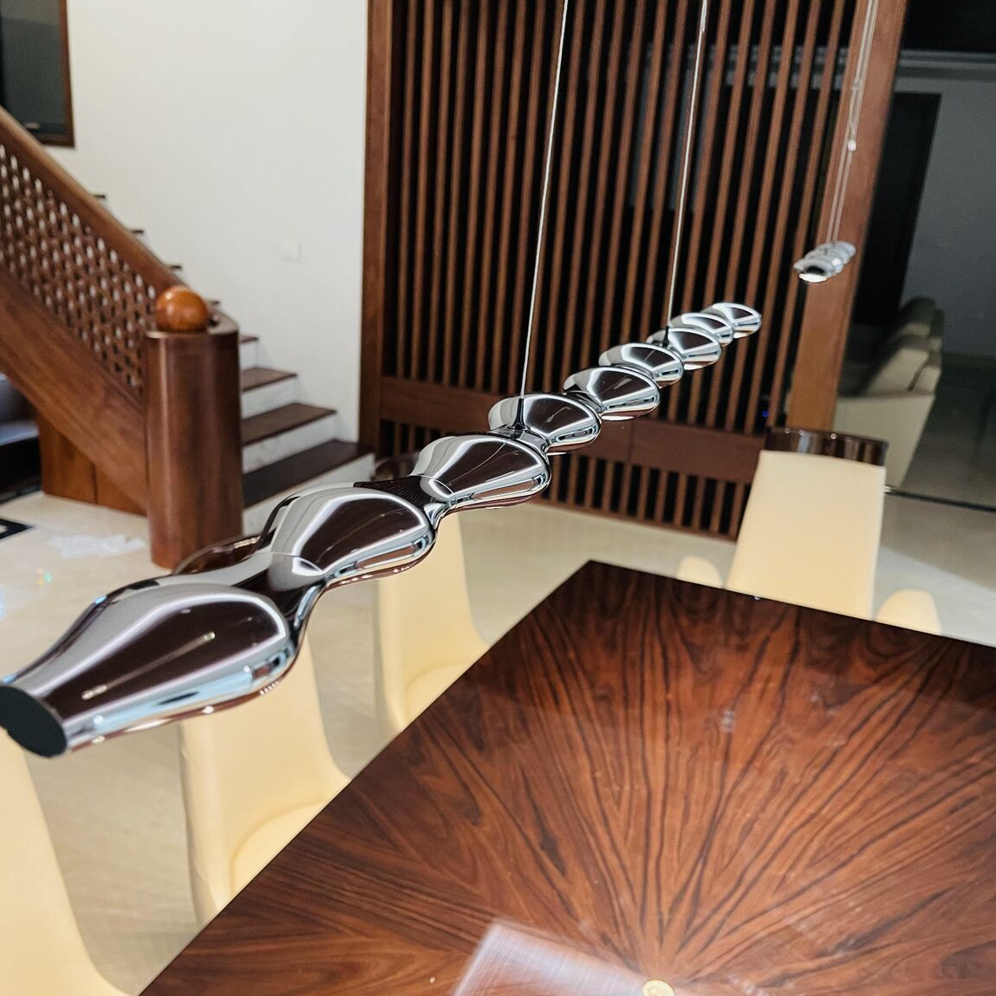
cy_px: 501
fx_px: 1009
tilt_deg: -20.1
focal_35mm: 31
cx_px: 505
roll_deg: -4.6
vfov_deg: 52.5
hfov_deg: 52.5
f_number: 1.6
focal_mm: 5.1
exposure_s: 1/33
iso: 500
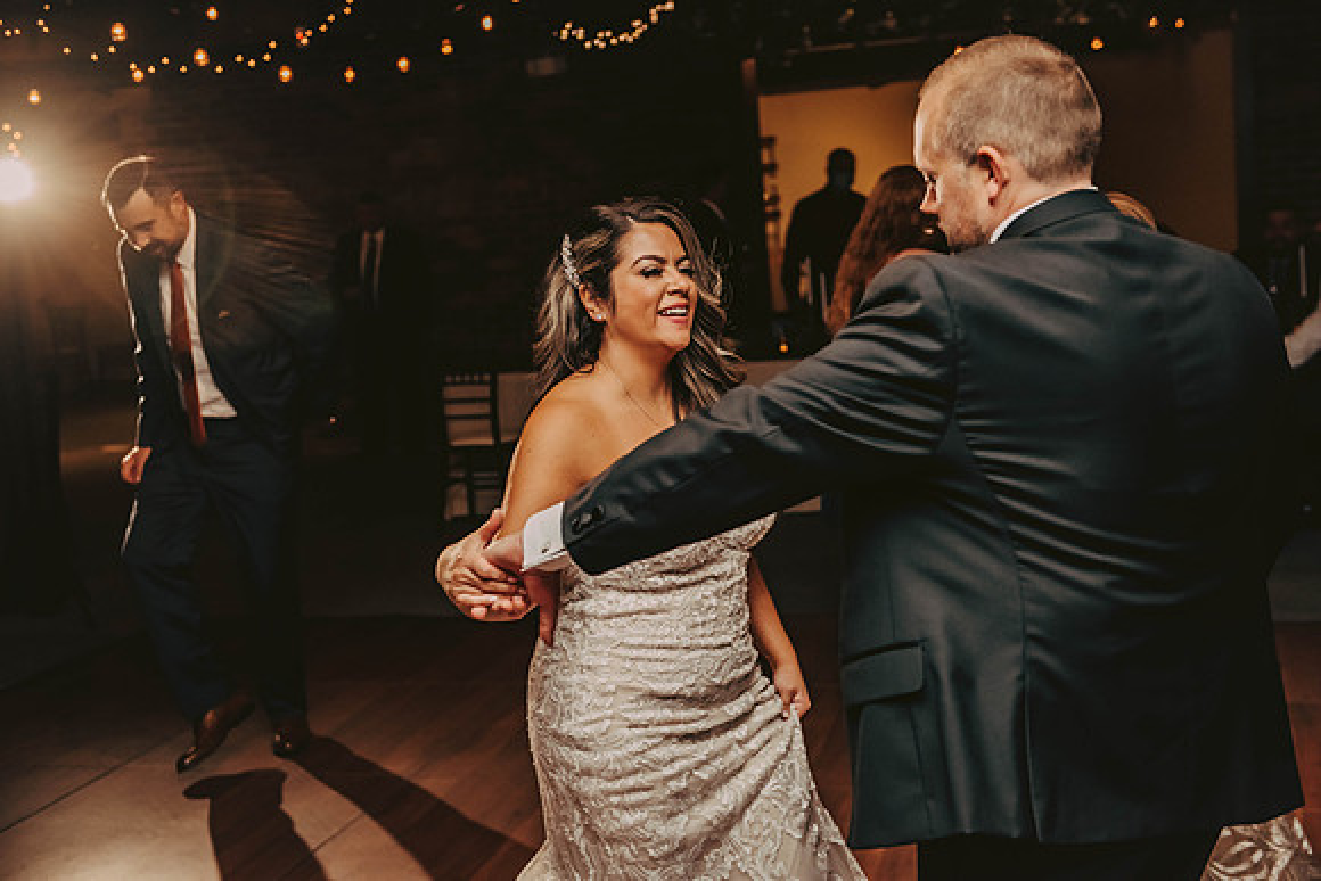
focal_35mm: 50
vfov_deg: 27.0
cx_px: 660
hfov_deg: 39.6
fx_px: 1835
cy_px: 440
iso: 2000
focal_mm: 50
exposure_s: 1/200
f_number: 3.2
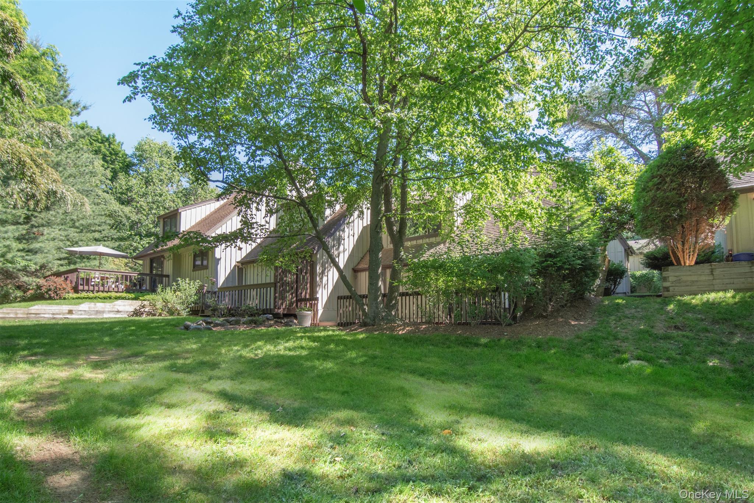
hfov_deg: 95.0
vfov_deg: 72.0
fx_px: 346
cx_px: 377
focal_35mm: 16
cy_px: 252
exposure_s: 1/125
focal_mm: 11
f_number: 8
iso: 640
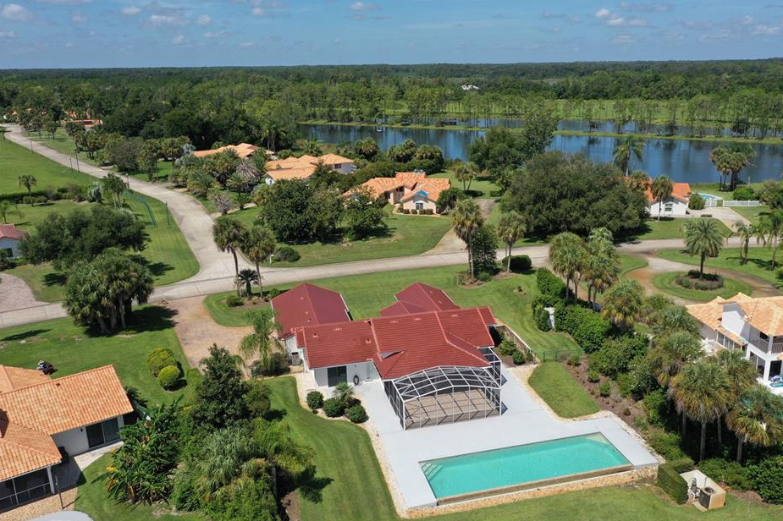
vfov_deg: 42.3
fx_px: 674
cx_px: 431
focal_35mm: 31
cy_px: 267
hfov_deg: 60.2
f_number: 6.3
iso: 100
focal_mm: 10.26
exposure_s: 1/500
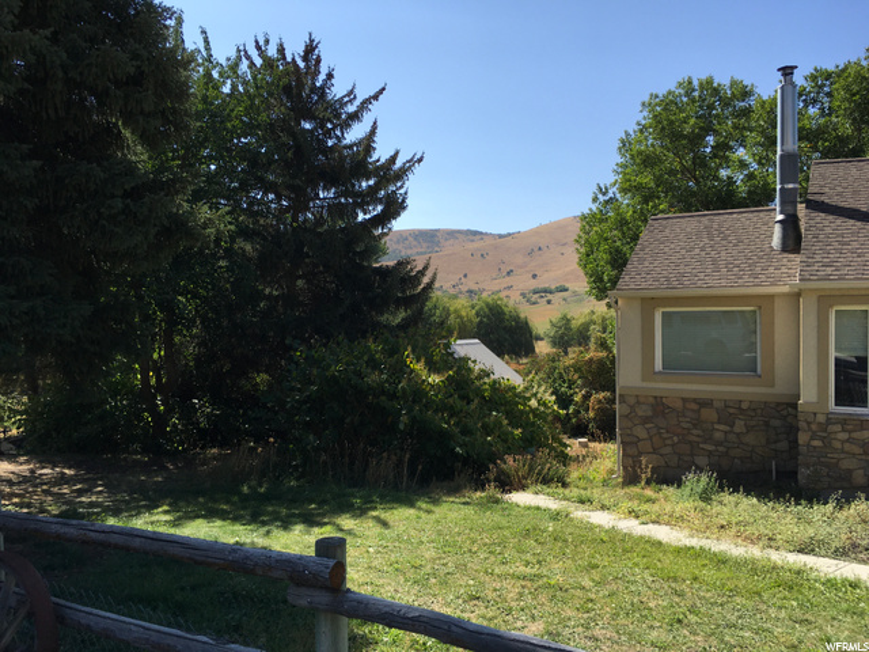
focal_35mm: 29
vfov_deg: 48.2
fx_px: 728
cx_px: 434
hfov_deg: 61.7
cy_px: 326
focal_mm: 4.15
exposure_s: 1/1221
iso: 25
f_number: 2.2
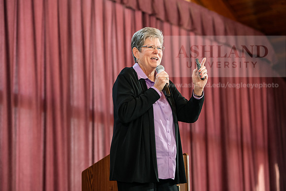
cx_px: 143
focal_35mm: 110
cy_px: 96
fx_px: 874
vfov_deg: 12.5
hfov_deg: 18.6
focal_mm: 110
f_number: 3.5
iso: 1600
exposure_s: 1/200
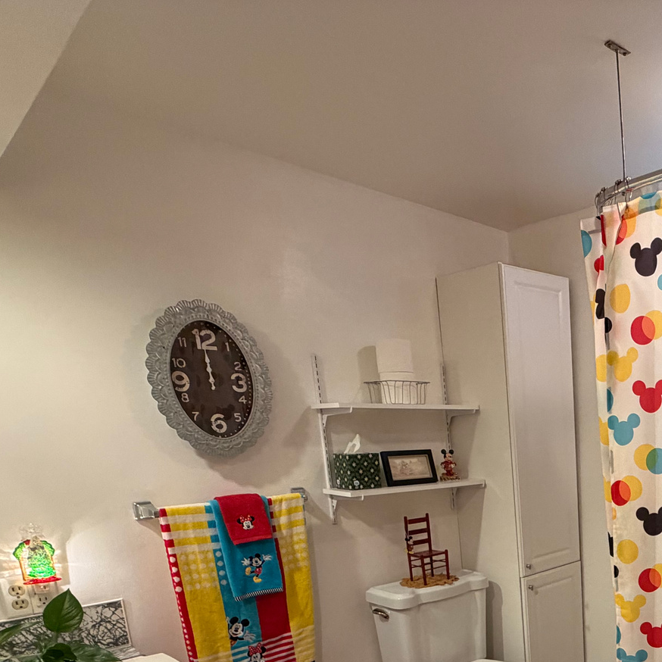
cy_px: 581
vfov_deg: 50.2
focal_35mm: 29
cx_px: 611
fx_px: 627
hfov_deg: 48.9
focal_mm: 2.22
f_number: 2.2
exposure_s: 1/60
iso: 400
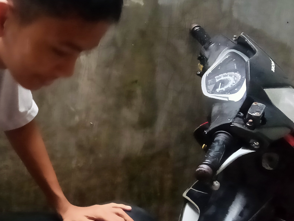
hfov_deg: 27.1
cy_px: 157
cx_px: 6
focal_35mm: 68
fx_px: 577
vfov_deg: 21.5
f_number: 2.2
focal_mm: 3.46
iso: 671
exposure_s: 1/25
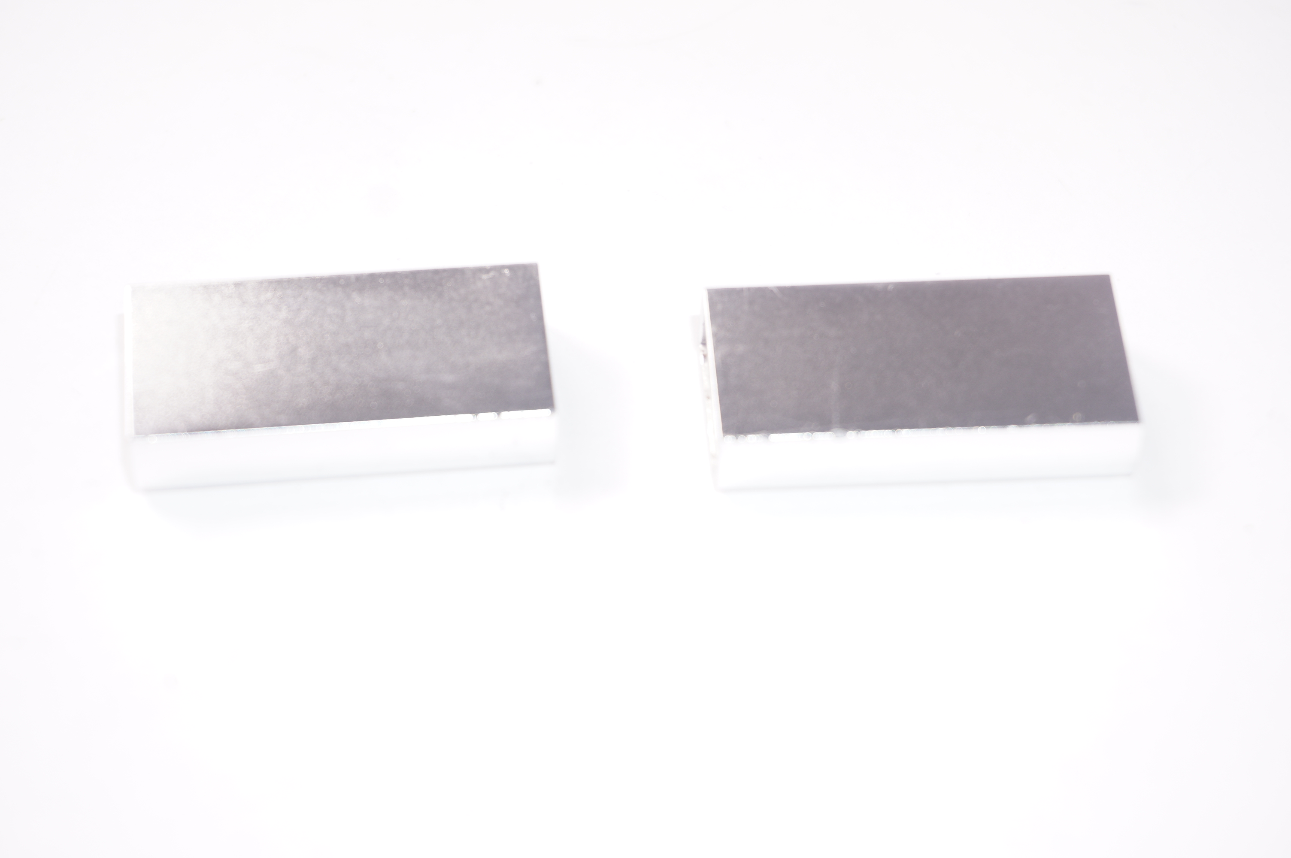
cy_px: 429
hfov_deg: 28.1
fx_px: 2580
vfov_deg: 18.9
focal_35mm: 72
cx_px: 646
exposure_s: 1/60
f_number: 5.6
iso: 100
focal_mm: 48
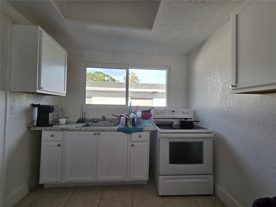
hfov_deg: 106.2
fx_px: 104
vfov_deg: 89.9
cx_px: 138
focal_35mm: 13
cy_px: 104
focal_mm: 2.2
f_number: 2.2
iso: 100
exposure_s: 1/359
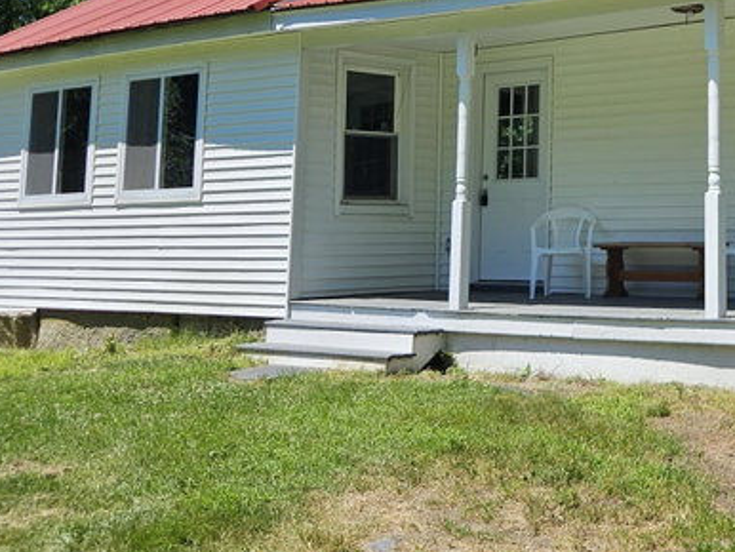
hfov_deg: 30.0
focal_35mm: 61
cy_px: -13
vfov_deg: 23.0
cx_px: 689
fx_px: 1296
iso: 25
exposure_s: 1/1962
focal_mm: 5.4
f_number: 1.8
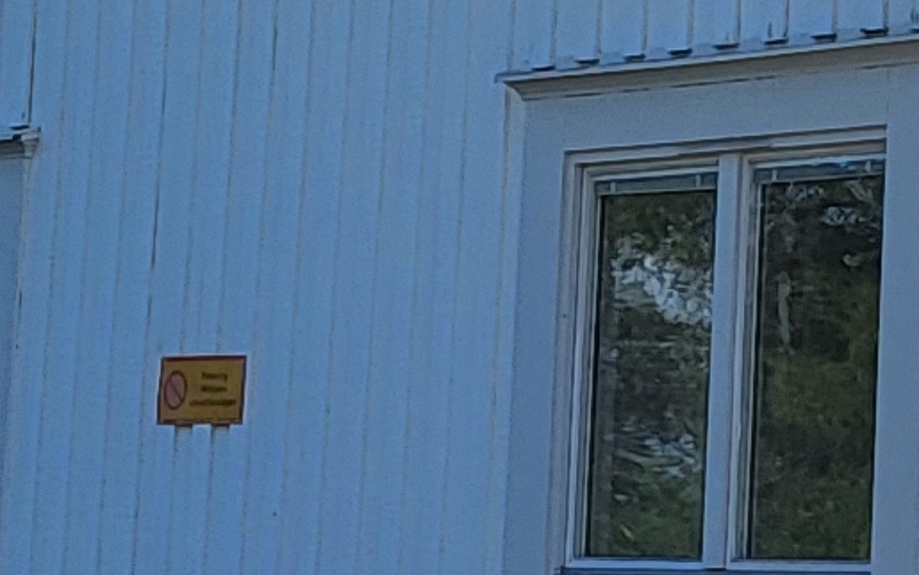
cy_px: -316
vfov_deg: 6.1
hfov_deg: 9.8
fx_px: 5360
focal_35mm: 214
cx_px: 261
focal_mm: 5.4
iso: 40
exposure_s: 1/2222
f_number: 1.8
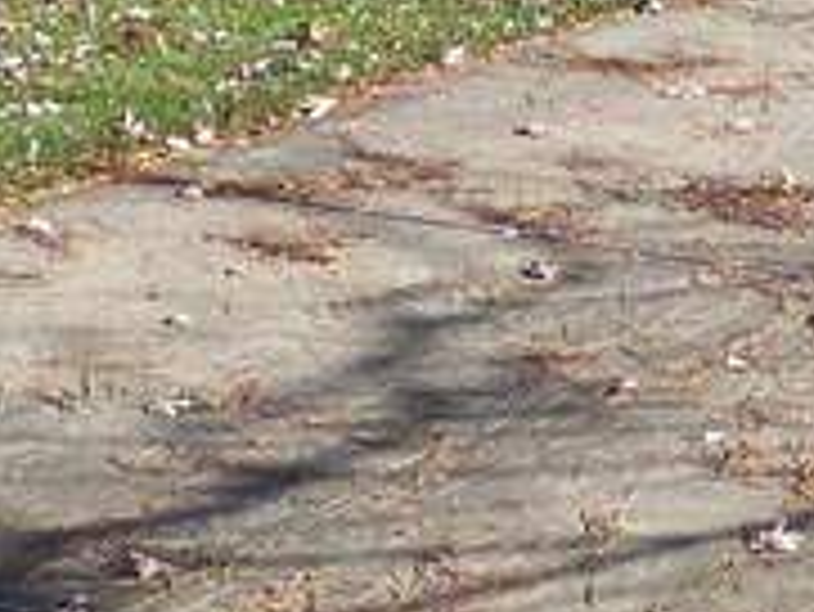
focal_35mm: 187
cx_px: 998
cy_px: -369
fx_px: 4400
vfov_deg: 7.8
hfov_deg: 10.4
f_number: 3.4
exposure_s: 1/400
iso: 64
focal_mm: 5.9
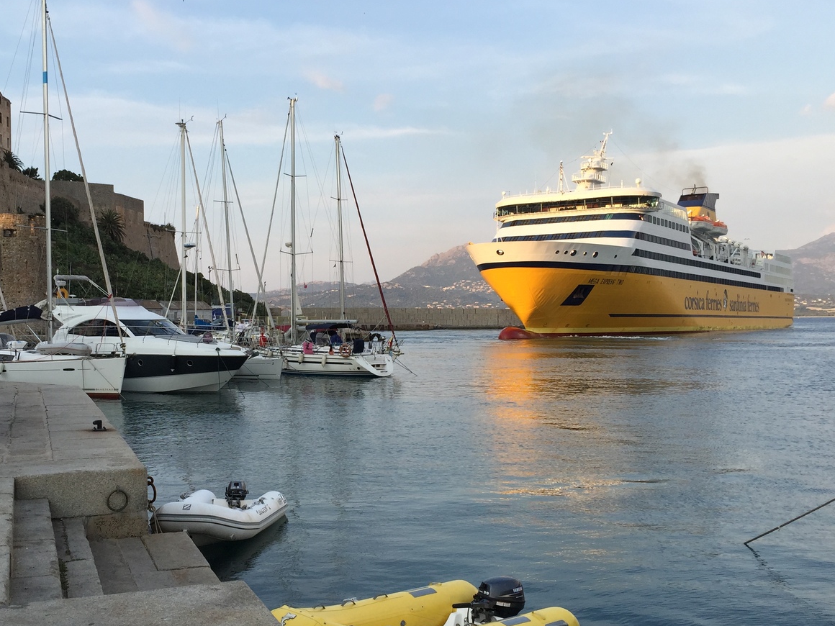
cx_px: 305
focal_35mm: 40
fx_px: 965
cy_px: 336
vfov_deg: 35.9
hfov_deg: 46.3
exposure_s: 1/590
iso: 32
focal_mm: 4.15
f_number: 2.2
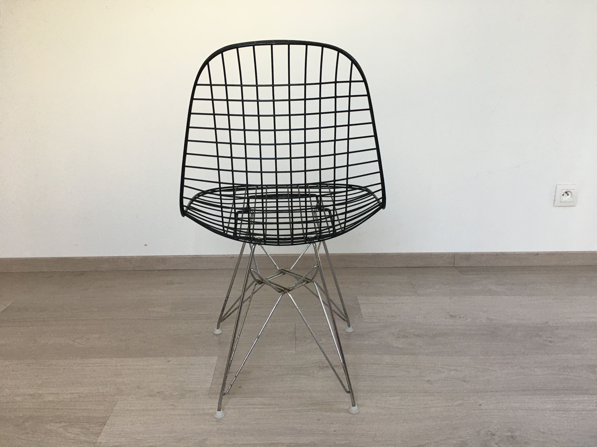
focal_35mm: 29
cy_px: 224
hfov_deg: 61.7
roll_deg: -0.2
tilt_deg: -16.9
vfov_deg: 48.2
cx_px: 298
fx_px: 500
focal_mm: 4.15
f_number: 2.2
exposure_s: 1/33
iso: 64
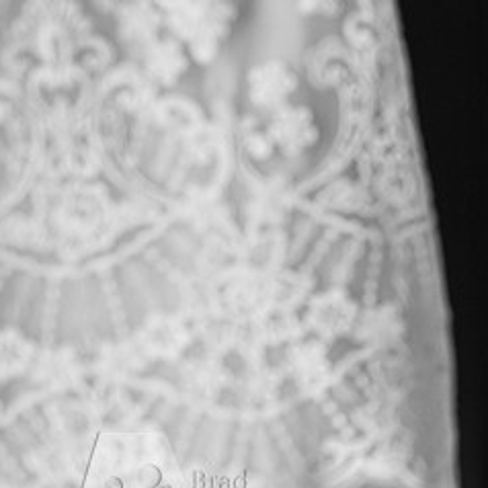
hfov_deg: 16.5
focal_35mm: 95
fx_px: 1515
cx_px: 755
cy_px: 149
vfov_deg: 18.2
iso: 800
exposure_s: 1/200
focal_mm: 28
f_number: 3.2
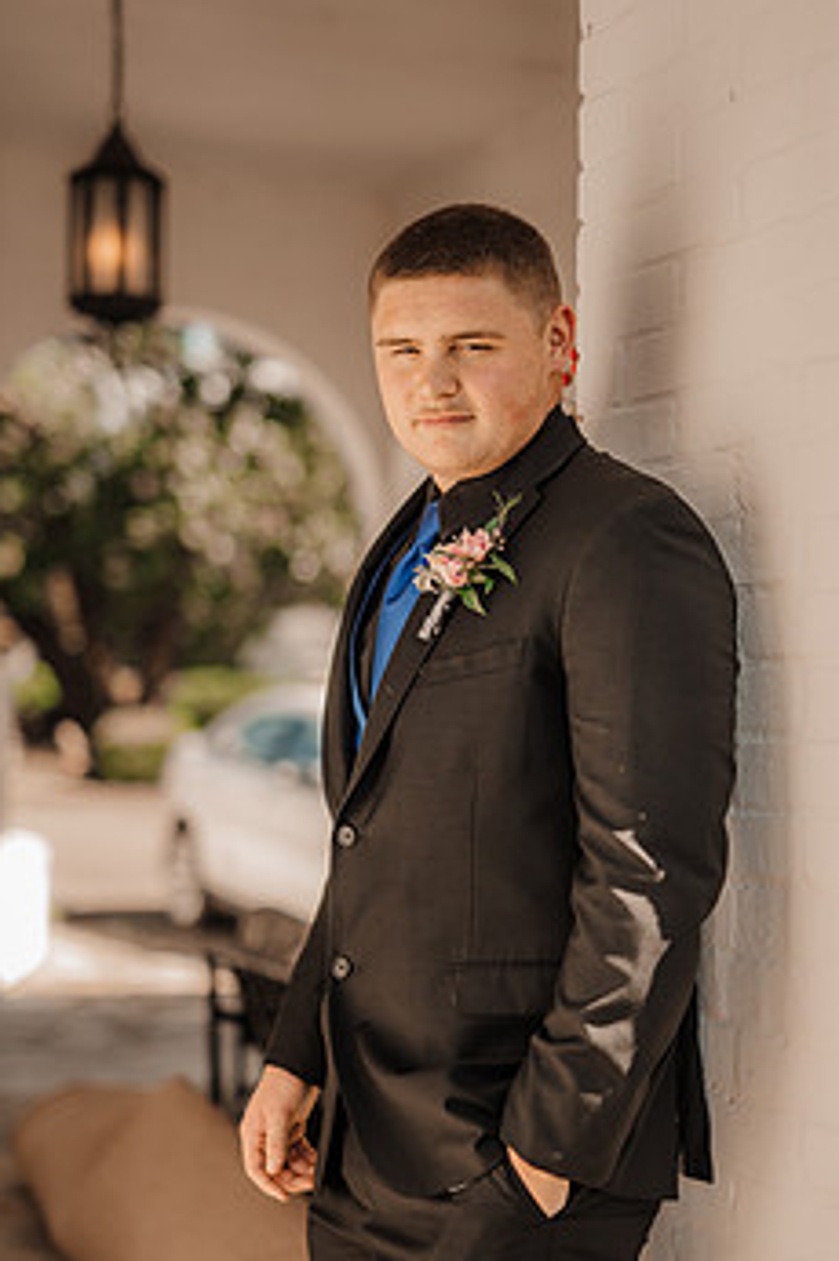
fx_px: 2277
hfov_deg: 20.8
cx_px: 513
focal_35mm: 65
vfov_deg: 31.0
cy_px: 689
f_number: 1.4
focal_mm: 50
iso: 100
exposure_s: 1/1600
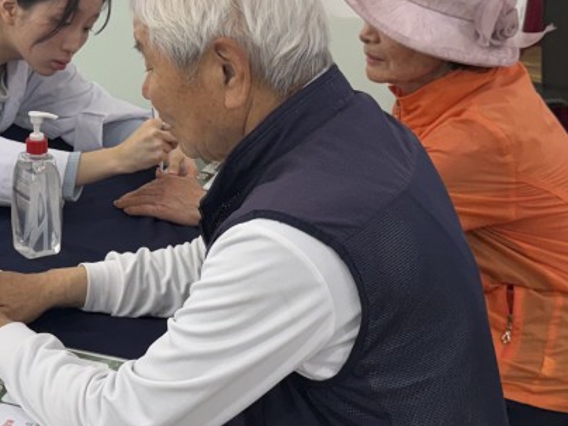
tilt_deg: -20.0
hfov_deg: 24.9
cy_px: 174
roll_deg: -1.8
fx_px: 1247
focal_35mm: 76
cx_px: 63
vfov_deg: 19.4
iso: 160
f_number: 1.78
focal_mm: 6.76
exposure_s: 1/120
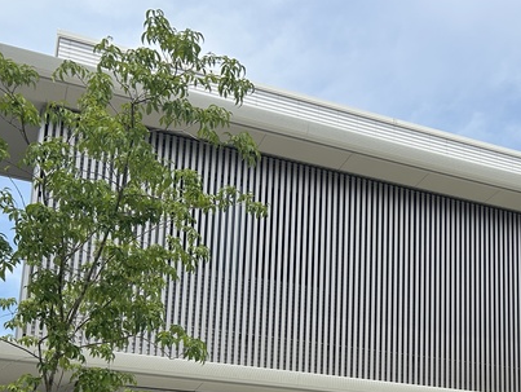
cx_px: 476
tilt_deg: +12.4
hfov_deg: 31.5
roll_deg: -0.3
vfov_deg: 24.3
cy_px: 382
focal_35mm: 58
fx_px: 874
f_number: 1.5
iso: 50
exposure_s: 1/5319
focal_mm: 5.7
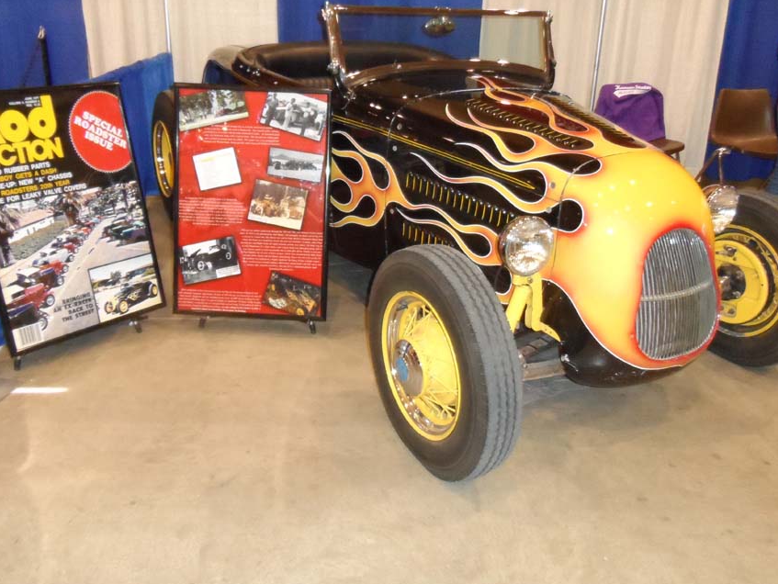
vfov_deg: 48.1
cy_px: 245
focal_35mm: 29
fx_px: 652
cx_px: 392
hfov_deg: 61.6
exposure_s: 1/30
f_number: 3.2
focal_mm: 4
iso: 640
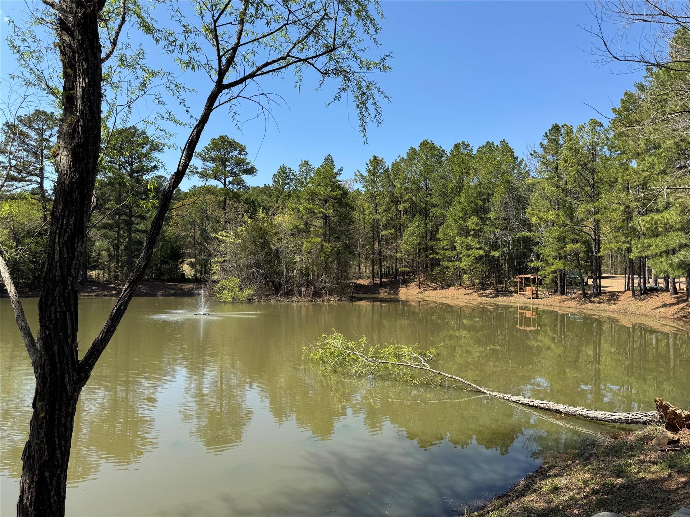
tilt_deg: +0.2
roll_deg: -0.5
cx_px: 345
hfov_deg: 71.6
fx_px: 478
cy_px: 258
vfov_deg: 56.8
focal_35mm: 24
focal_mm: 6.76
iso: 80
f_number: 1.78
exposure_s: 1/2710
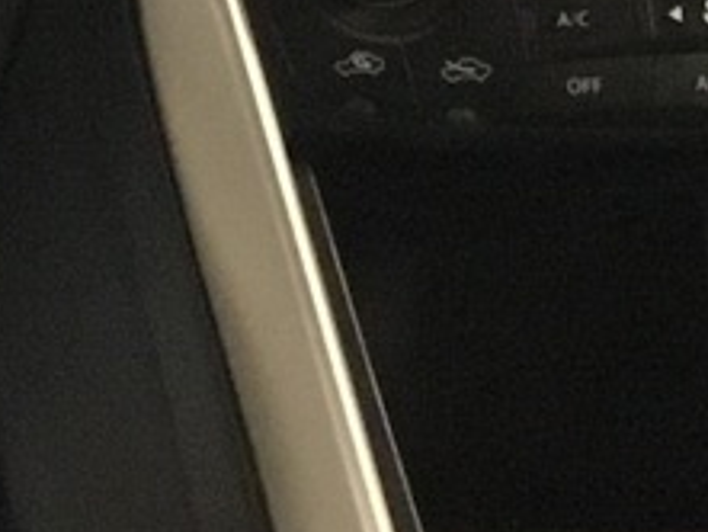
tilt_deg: -24.8
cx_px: -99
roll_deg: +0.0
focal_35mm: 202
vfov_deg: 7.2
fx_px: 4134
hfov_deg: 9.7
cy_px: -439
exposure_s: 1/17
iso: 400
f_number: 2.4
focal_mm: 3.3
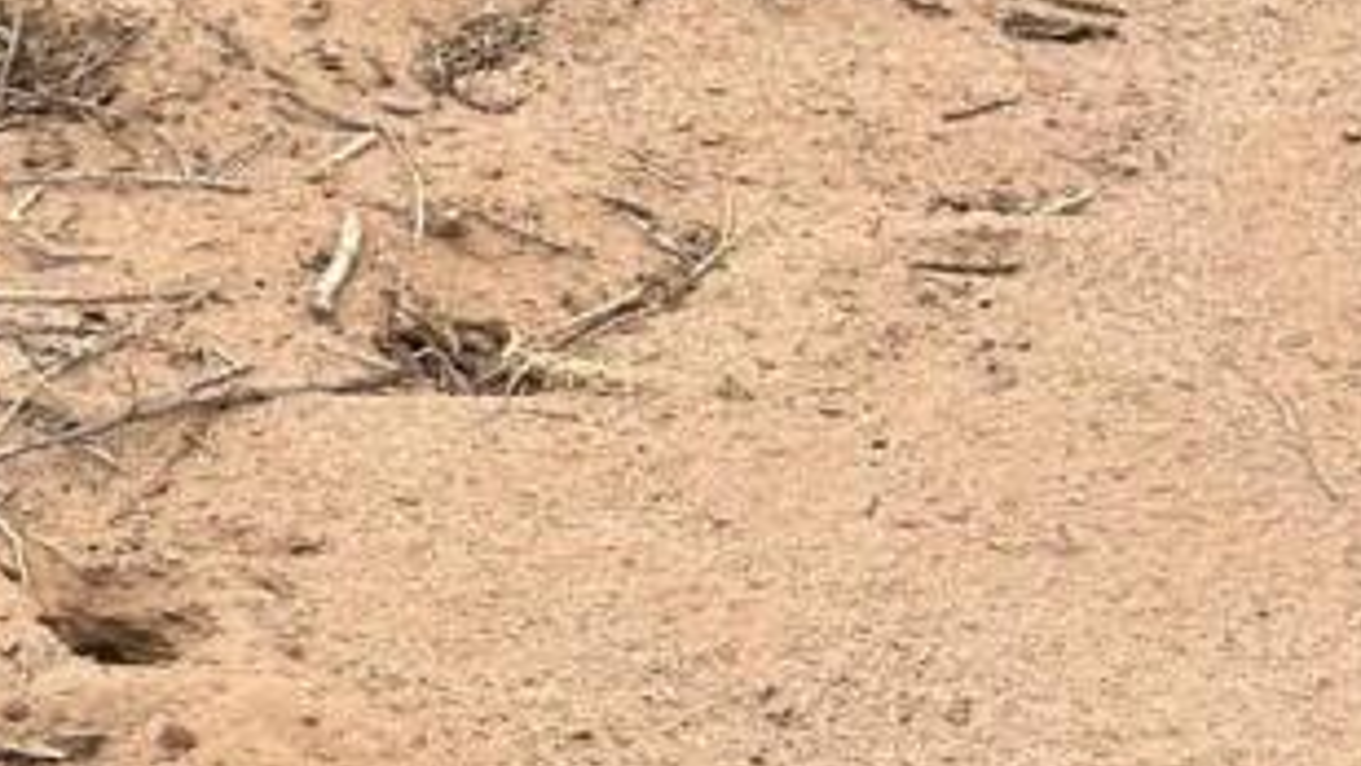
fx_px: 8916
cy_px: -977
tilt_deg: -18.6
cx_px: -493
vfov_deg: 4.8
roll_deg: +1.8
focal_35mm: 247
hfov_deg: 8.6
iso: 80
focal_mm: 6.76
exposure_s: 1/1715
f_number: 1.78
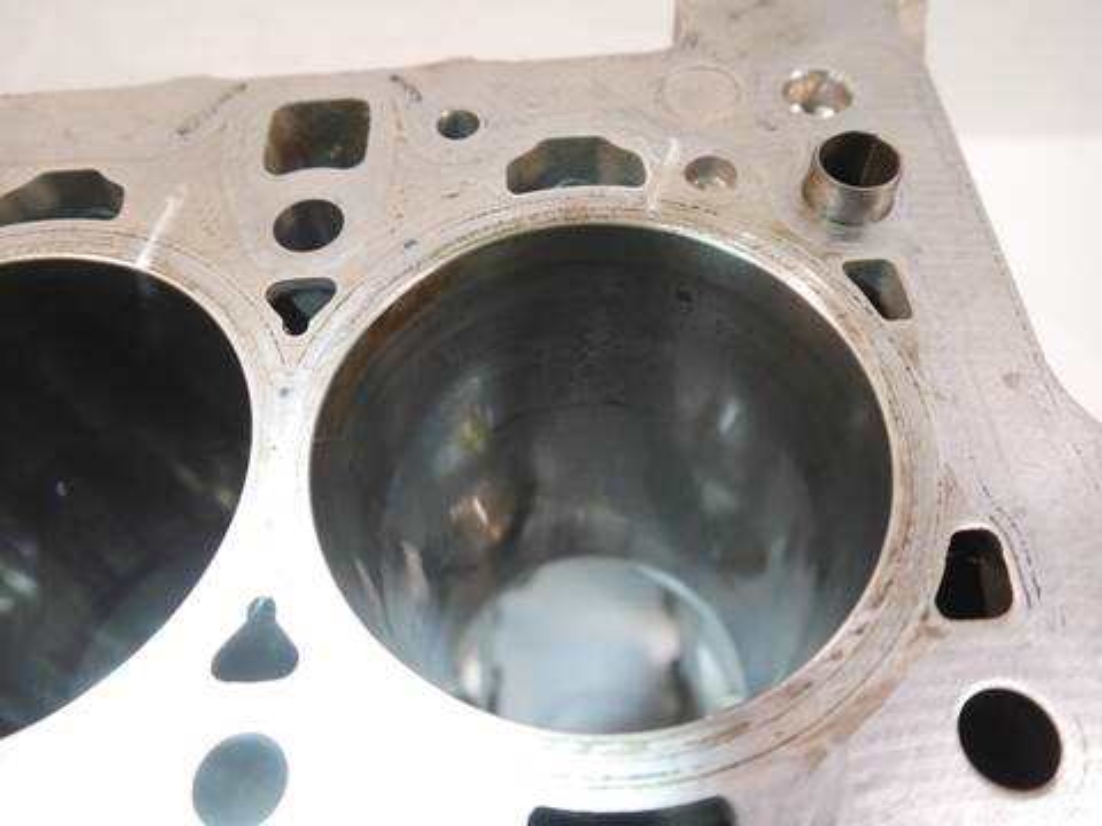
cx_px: 551
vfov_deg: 49.7
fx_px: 891
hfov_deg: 63.4
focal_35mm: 28
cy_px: 413
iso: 1250
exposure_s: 1/125
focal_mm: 14
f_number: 3.5
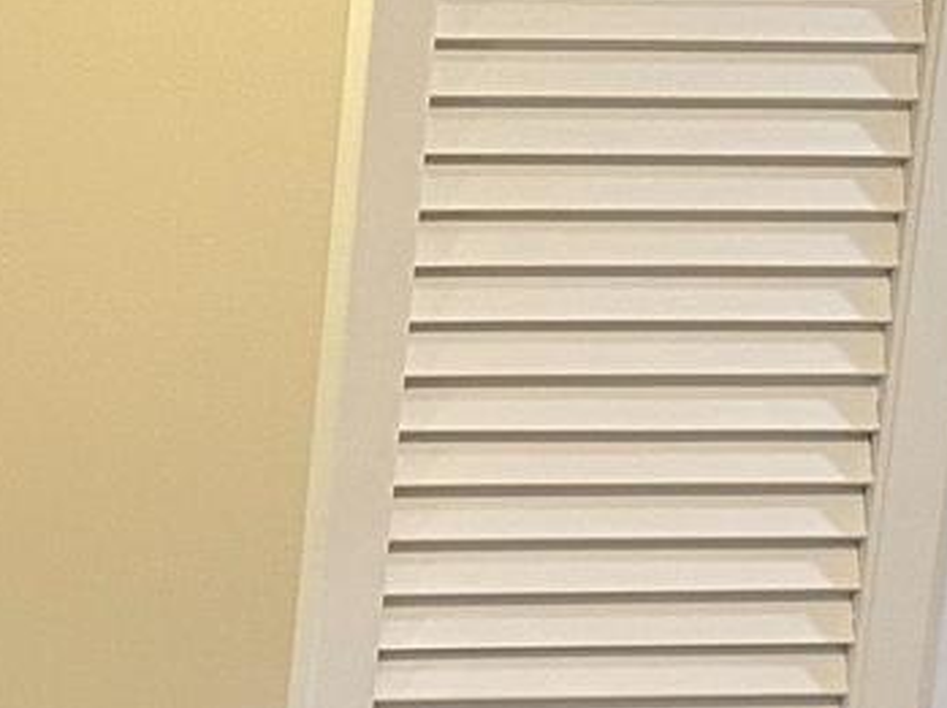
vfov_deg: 10.0
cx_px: -974
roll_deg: -0.7
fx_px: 3853
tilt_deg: -13.2
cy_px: 1183
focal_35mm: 141
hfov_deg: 12.3
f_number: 1.78
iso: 200
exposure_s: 1/120
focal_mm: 6.86
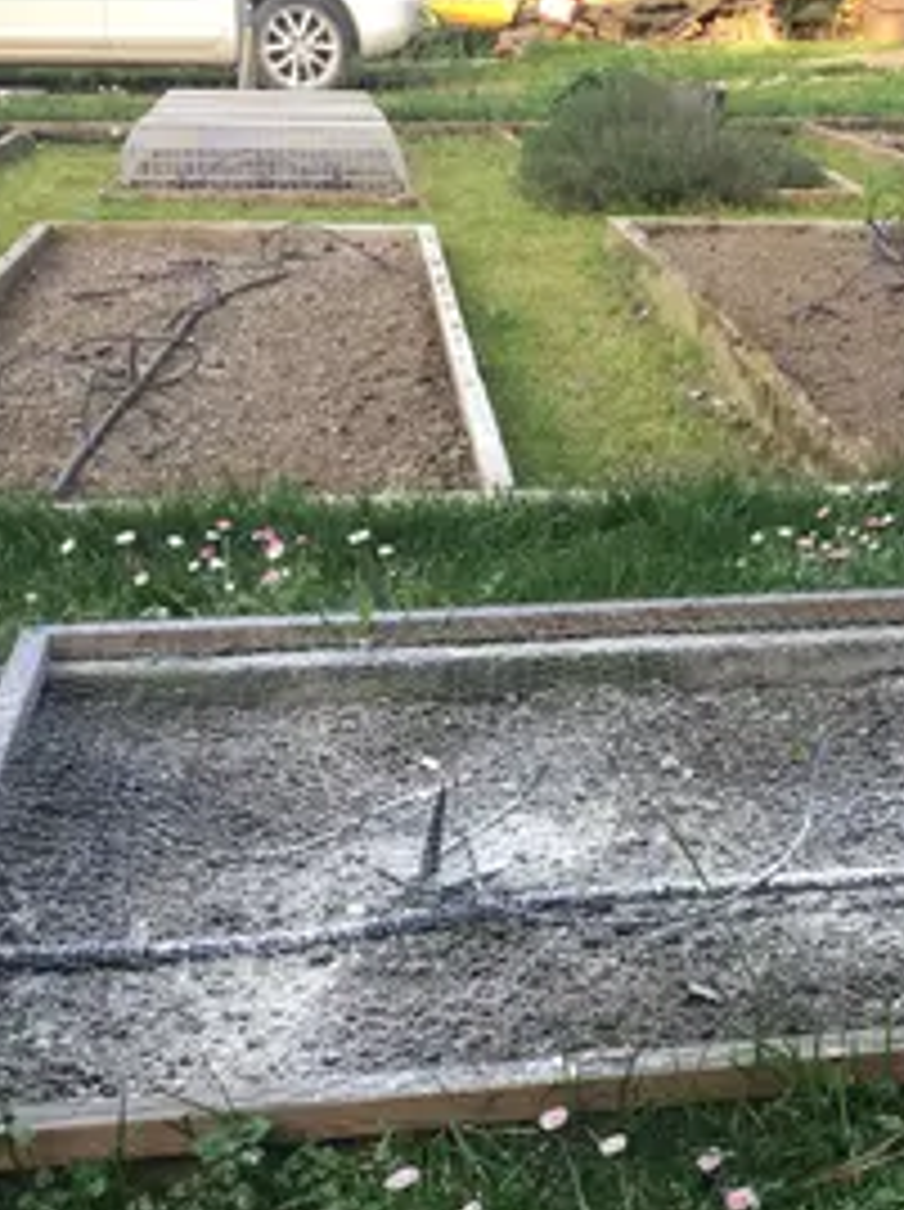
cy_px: 877
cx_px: 663
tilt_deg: -26.1
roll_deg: -2.0
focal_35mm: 54
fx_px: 1885
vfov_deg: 35.0
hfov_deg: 26.7
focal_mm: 4.15
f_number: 2.2
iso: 40
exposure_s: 1/100
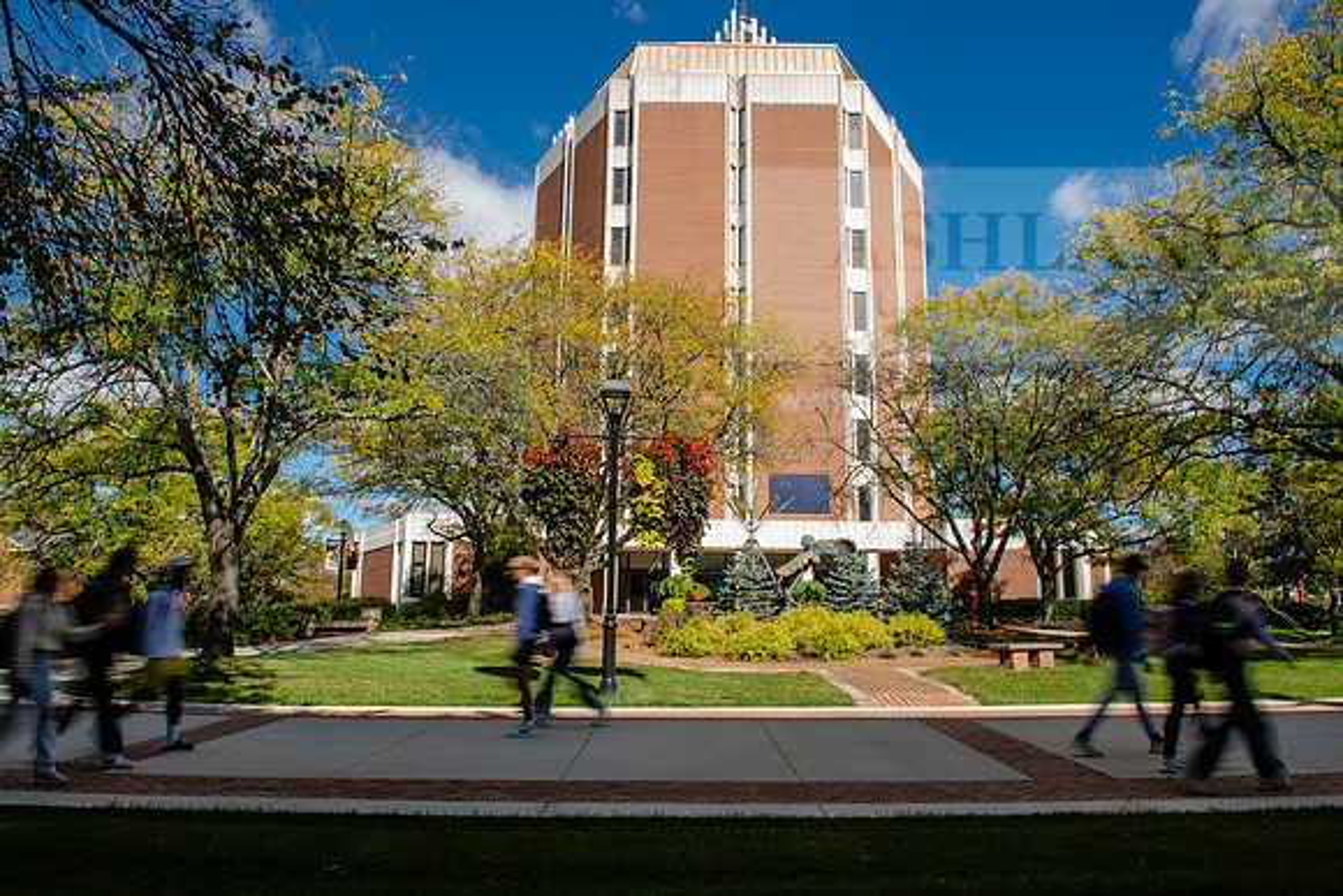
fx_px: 896
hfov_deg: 73.7
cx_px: 672
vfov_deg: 53.2
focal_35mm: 24
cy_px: 448
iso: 31
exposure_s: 1/10
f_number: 18
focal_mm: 24
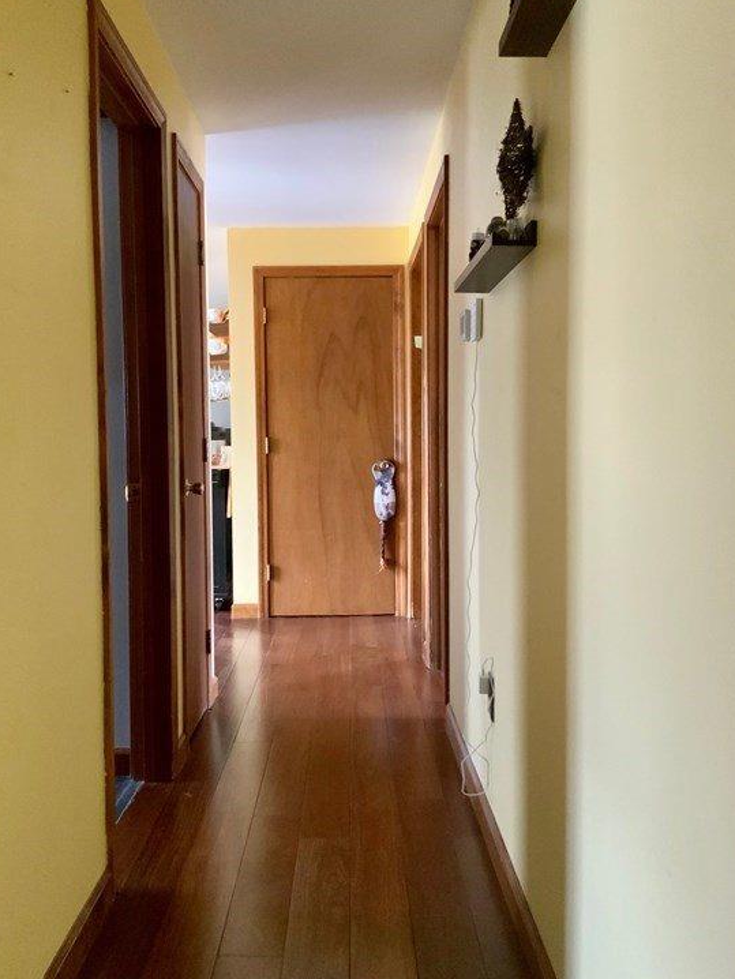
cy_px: 488
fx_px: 877
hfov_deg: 45.5
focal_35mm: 31
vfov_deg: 58.3
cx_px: 357
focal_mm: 3
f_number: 1.8
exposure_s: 1/36
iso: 320
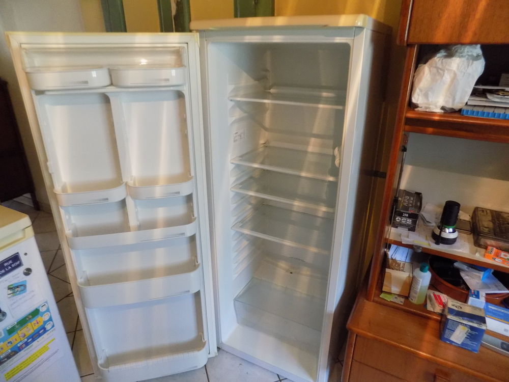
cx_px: 254
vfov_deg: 58.9
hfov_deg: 73.9
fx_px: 338
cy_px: 191
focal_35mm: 23
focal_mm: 4
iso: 400
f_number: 3.1
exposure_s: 1/25
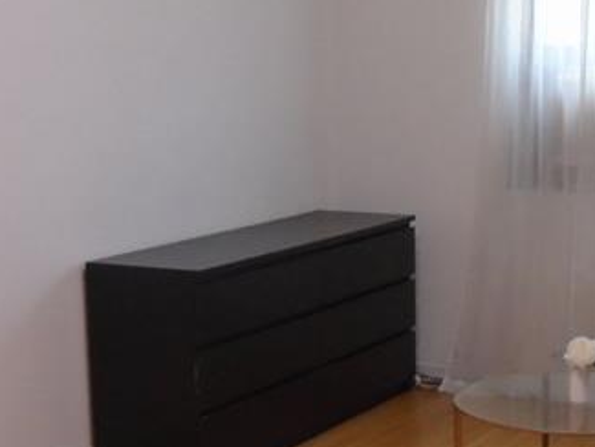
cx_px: 372
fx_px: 1410
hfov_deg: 23.8
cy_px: 284
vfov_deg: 18.0
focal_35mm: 82
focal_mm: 4.6
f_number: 3.2
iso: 200
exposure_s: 1/30
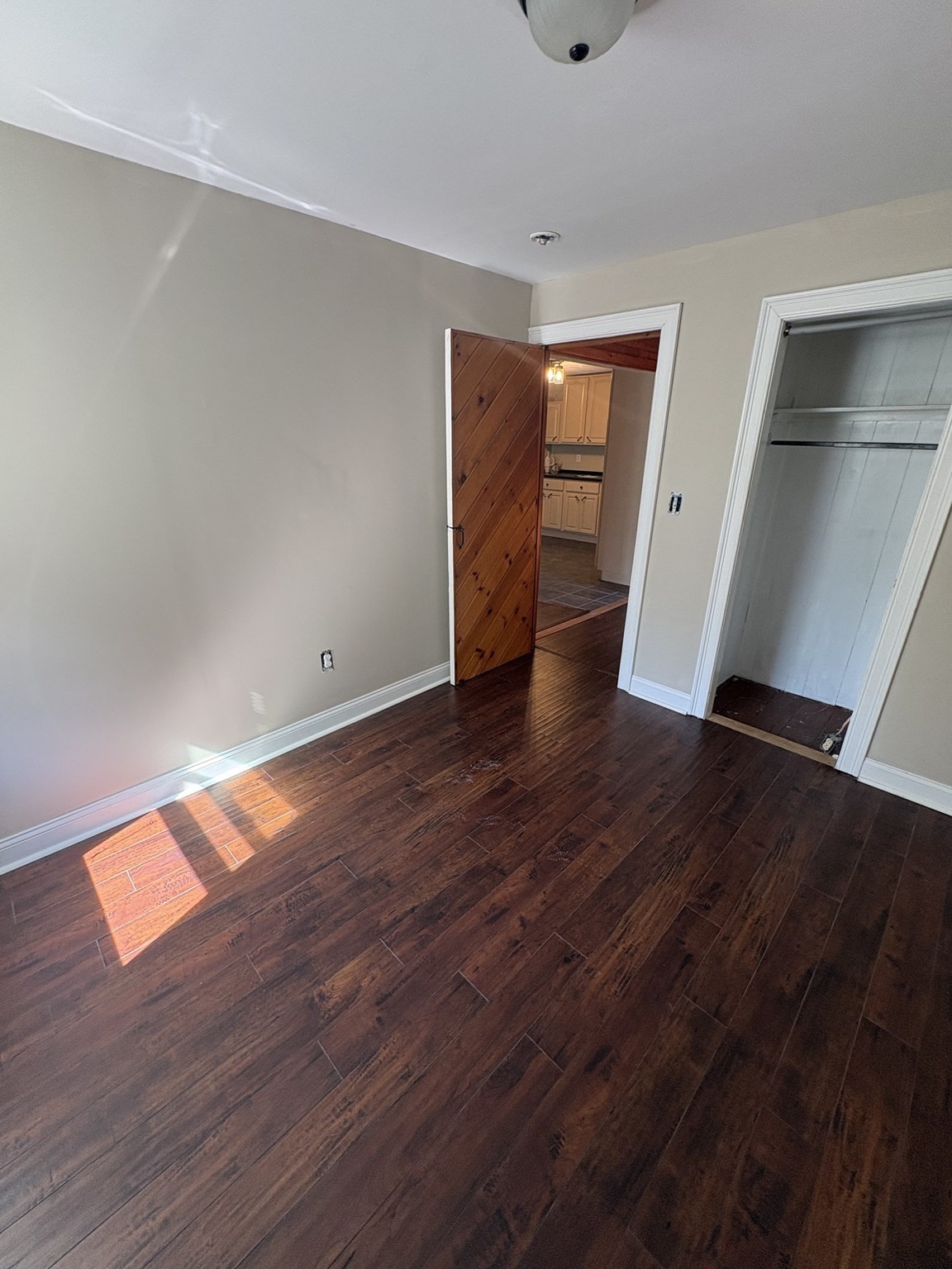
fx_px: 513
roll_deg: -0.5
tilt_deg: -20.5
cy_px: 634
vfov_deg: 102.1
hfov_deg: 85.7
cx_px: 476
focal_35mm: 14
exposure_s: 1/60
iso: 160
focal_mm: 2.22
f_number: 2.2
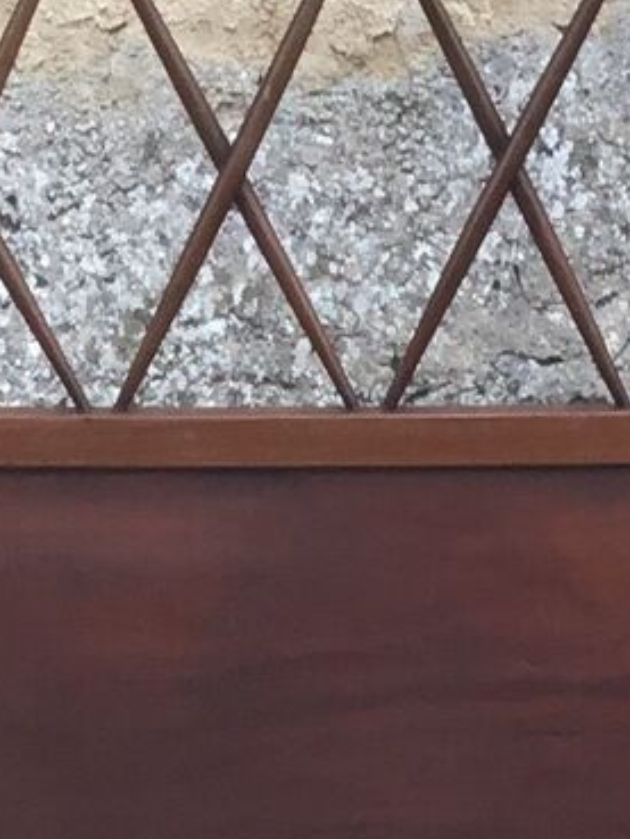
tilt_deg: -28.5
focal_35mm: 168
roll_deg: +0.4
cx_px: 453
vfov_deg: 10.5
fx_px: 4074
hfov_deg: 8.8
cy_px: 1819
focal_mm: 3.3
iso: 25
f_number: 2.4
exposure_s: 1/273
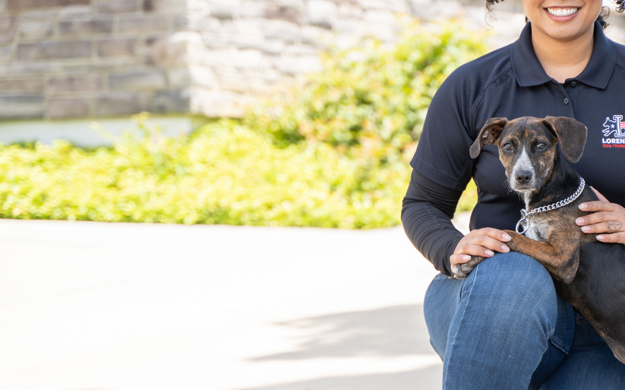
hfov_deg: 15.4
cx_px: 512
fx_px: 2300
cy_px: 249
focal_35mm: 135
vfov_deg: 9.7
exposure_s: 1/400
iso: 100
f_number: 2.8
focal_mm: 71
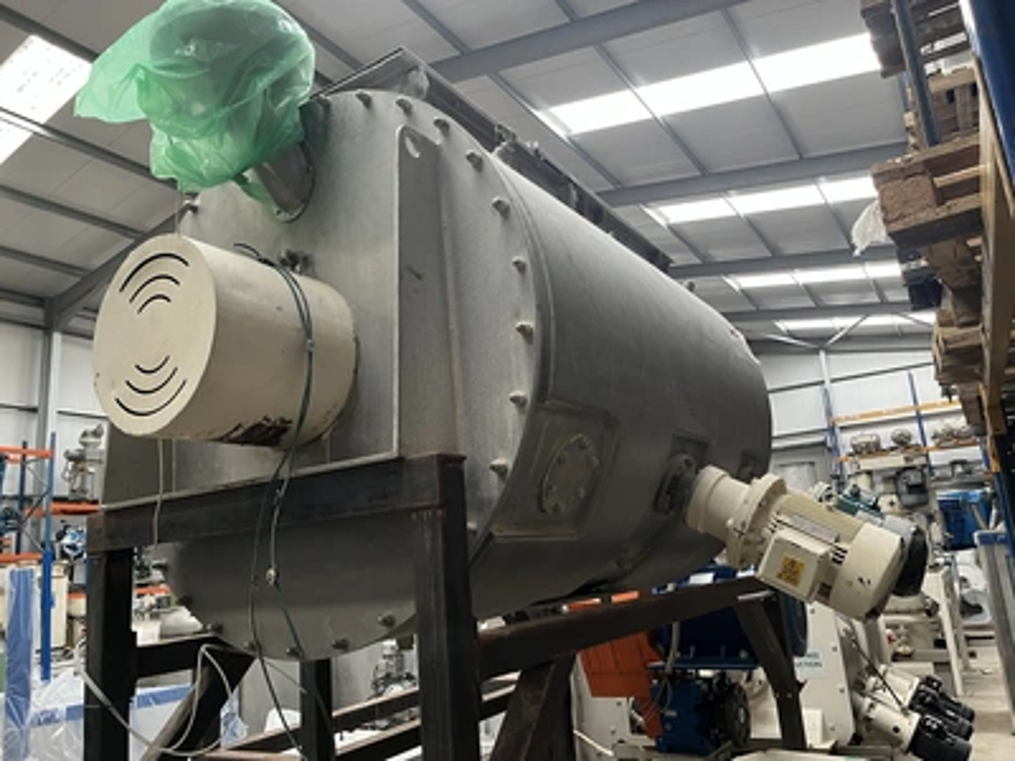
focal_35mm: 26
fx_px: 762
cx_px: 508
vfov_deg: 53.1
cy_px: 380
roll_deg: +5.2
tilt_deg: +13.0
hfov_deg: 67.3
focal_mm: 5.1
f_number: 1.6
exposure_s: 1/60
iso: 320
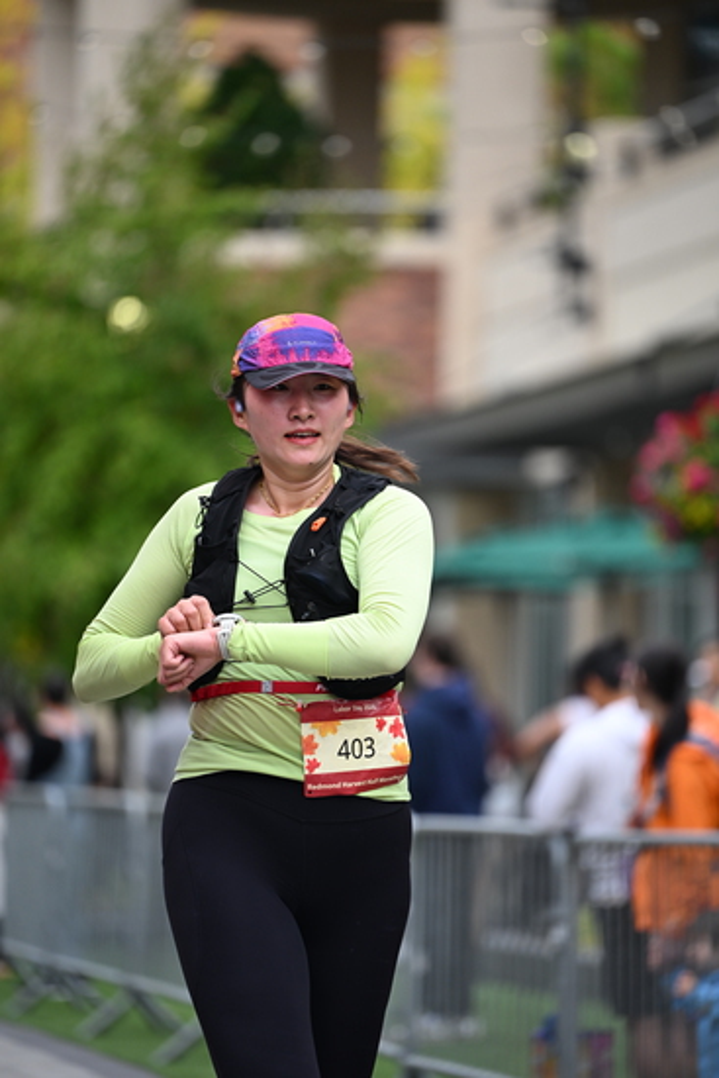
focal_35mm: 195
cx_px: 360
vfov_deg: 10.5
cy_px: 539
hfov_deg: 7.0
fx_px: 5838
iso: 640
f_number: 2.8
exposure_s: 1/2000
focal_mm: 195
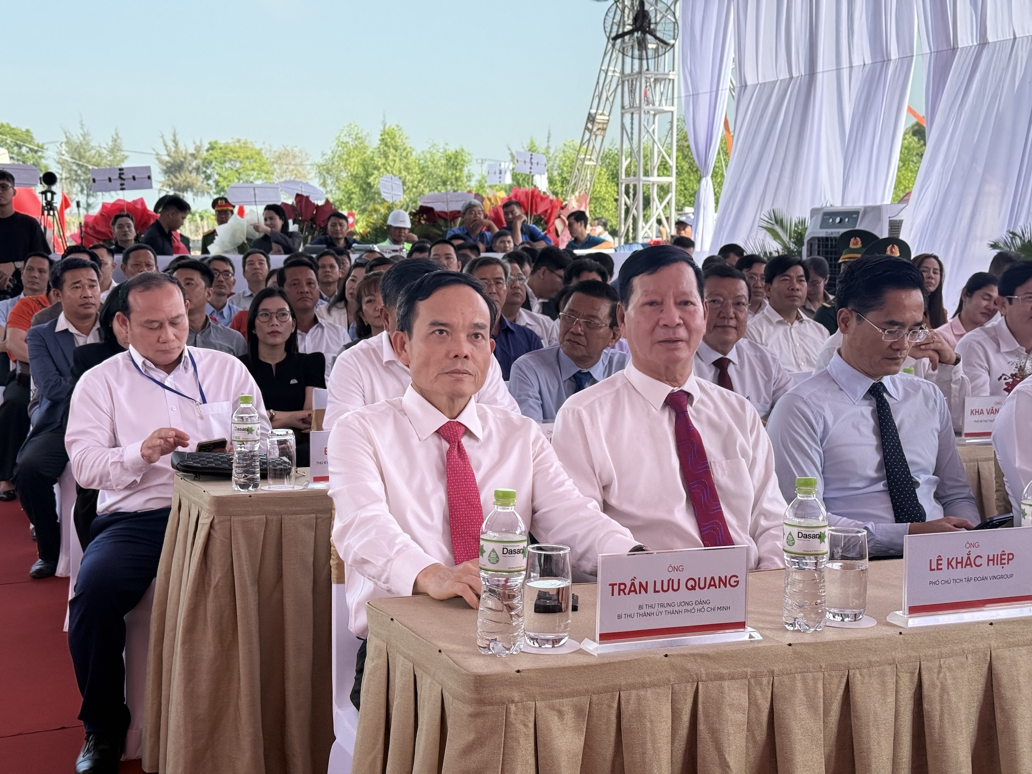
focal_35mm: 48
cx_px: 516
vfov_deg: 30.3
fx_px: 1431
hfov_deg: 39.7
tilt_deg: -5.8
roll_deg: +0.0
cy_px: 387
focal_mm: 6.76
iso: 125
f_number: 1.78
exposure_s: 1/1222
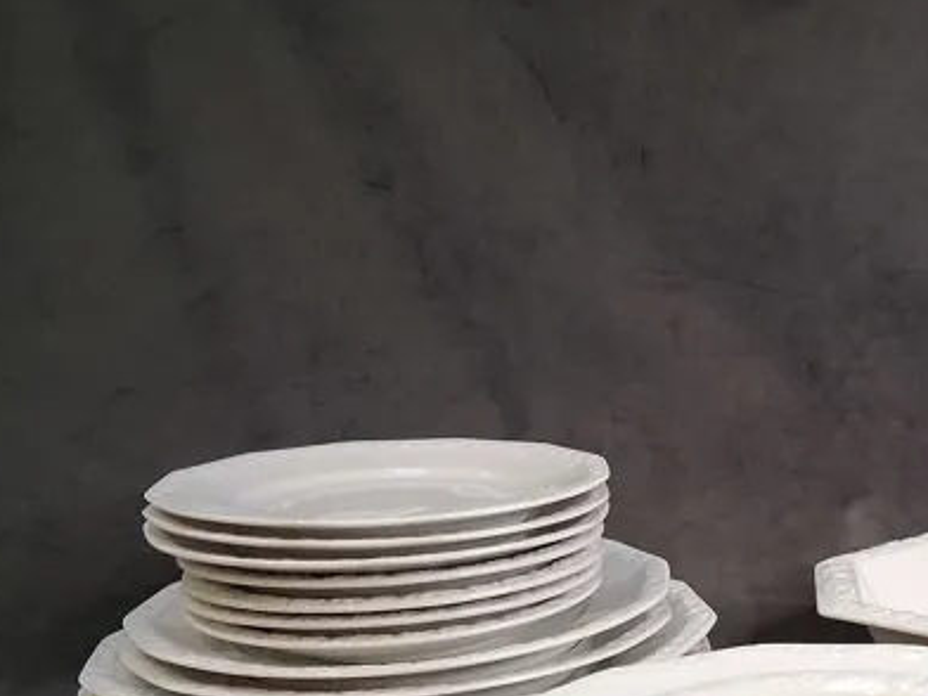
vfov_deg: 26.3
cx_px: 779
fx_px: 1421
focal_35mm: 53
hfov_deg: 34.7
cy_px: 665
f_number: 1.8
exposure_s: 1/50
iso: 250
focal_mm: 3.98
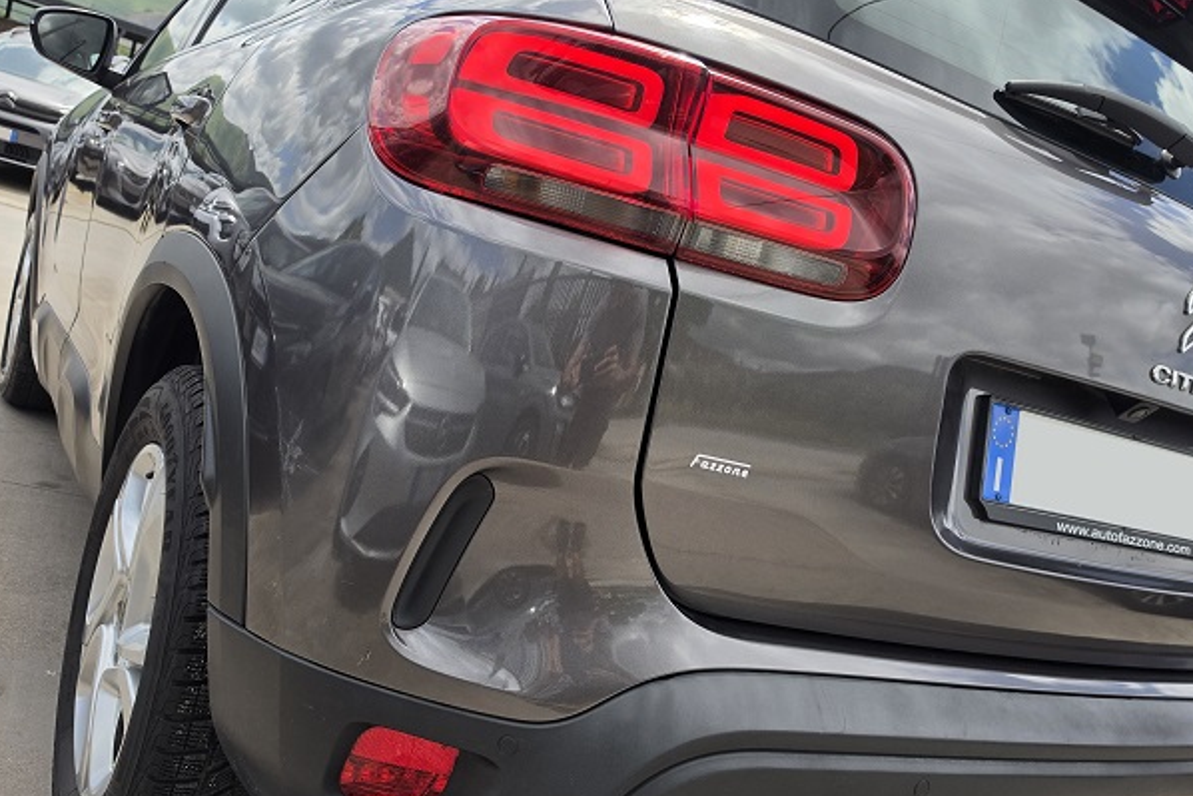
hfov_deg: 58.5
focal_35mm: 32
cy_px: 459
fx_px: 1061
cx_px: 676
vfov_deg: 41.0
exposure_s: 1/6806
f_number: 1.4
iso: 64
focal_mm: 6.5
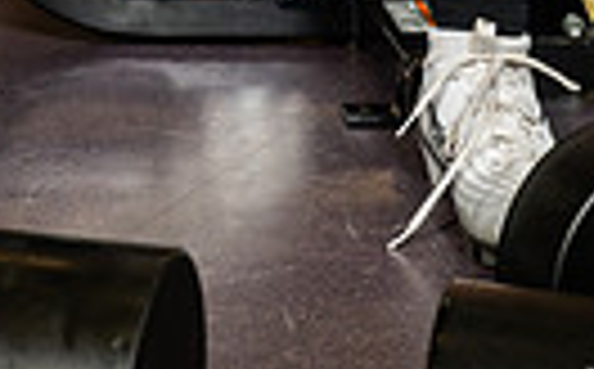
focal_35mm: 167
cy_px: -598
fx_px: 2699
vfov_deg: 7.2
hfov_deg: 12.5
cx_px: 180
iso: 500
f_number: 5.6
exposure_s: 1/250
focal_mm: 48
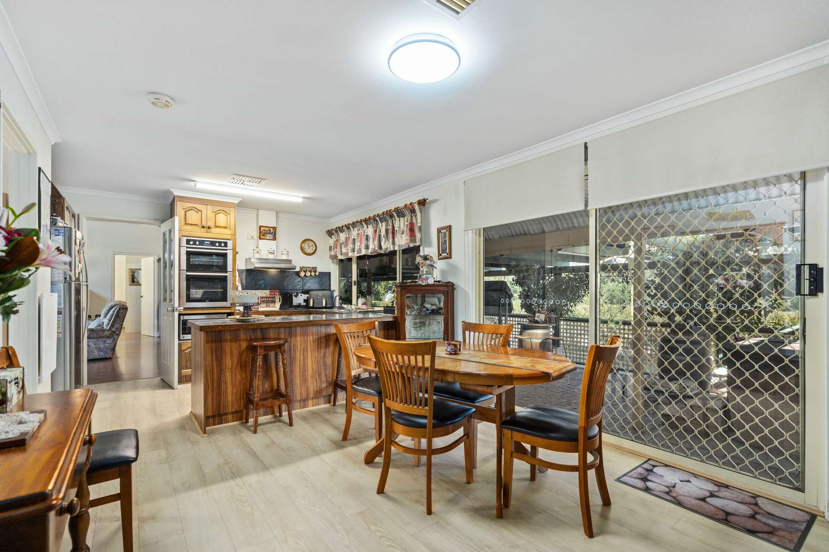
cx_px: 414
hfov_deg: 96.7
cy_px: 276
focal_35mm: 16
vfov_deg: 73.7
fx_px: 368
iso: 500
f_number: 4
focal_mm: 16
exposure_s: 1/50
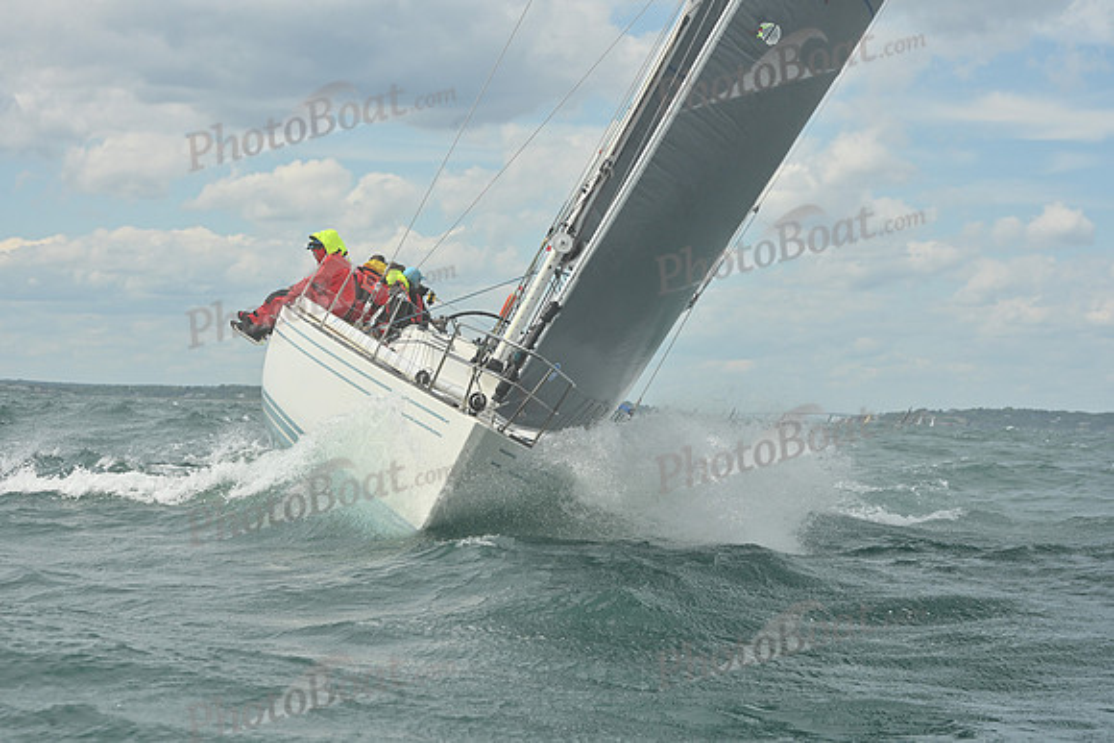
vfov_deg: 14.9
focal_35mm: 92
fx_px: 2847
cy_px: 372
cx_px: 557
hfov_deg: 22.1
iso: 320
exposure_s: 1/1250
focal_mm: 92
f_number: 10
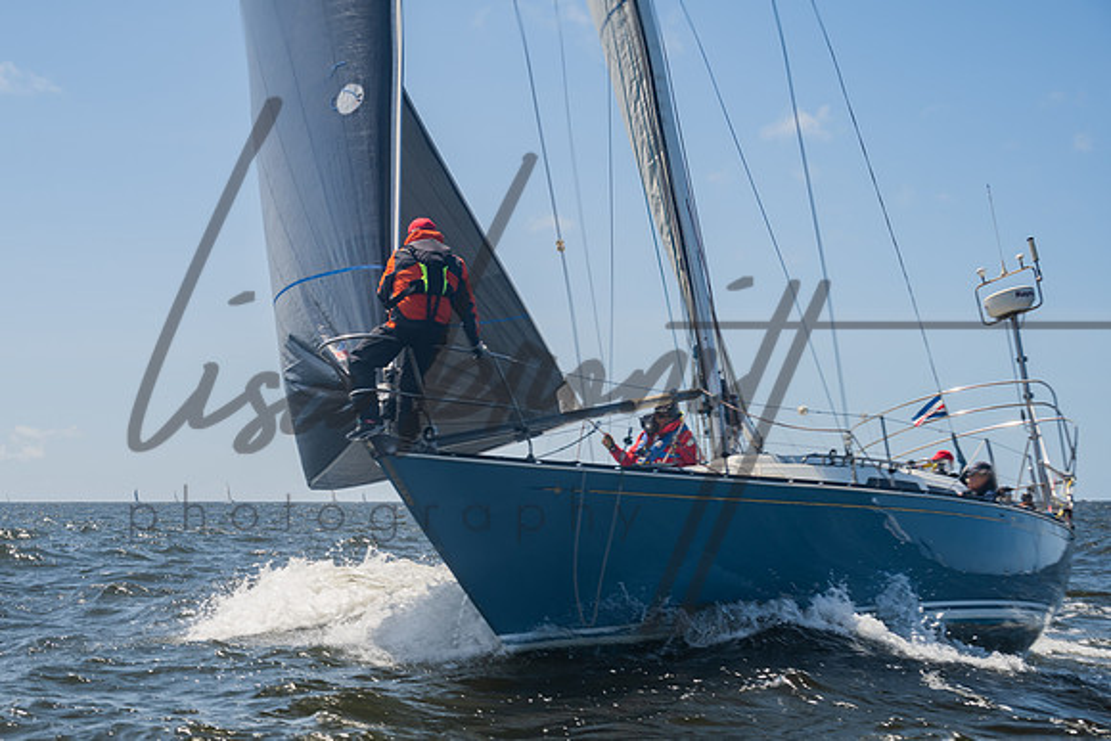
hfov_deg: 26.5
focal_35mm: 76
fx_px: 2343
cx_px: 382
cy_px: 474
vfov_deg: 17.9
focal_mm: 57
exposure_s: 1/250
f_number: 6.3
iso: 100
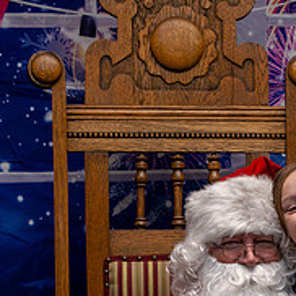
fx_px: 1422
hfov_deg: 11.8
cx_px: 296
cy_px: 403
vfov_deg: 11.5
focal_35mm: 147
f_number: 4.5
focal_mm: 39
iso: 1600
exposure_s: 1/400
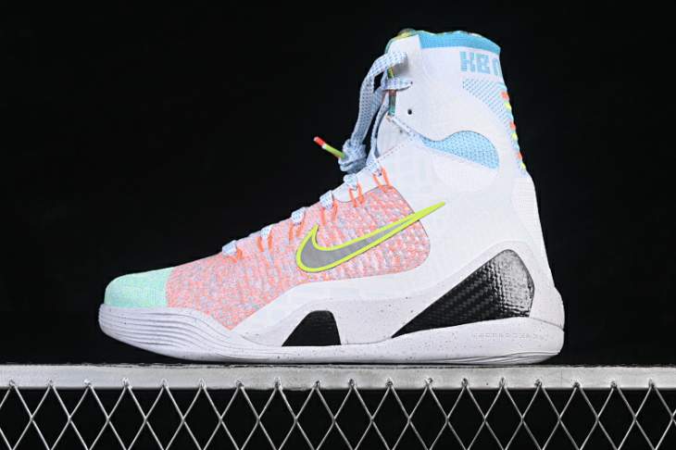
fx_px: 1408
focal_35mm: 75
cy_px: 225
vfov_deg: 18.2
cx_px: 338
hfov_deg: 27.0
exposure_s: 1/80
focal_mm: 50
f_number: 8
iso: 160
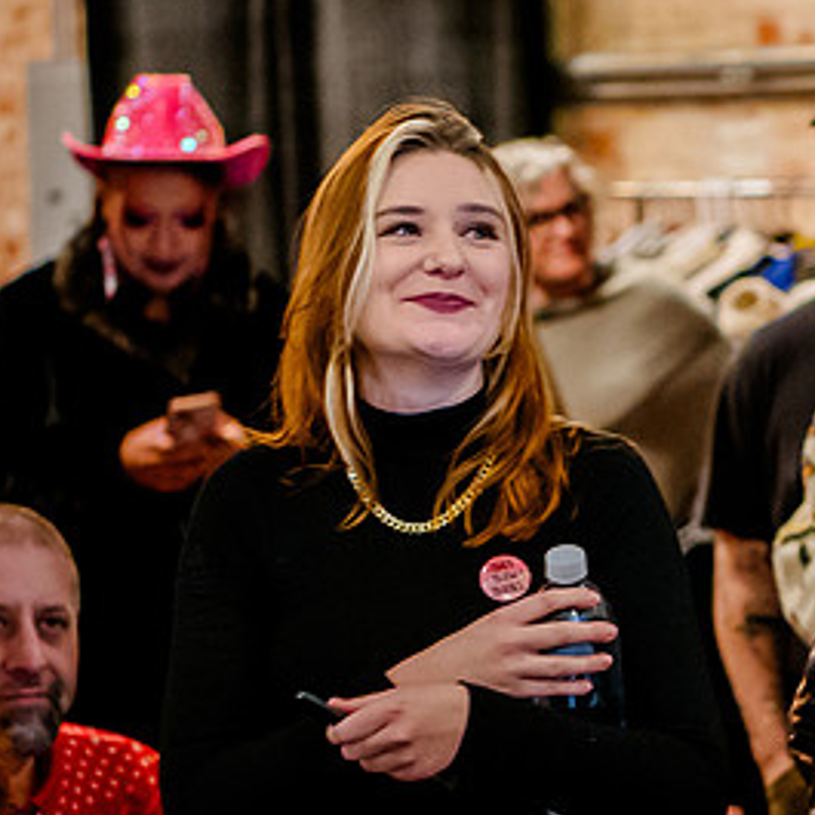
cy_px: 488
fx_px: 6233
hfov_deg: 7.5
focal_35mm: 234
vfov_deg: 7.5
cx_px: 687
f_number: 2.8
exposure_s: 1/50
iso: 5000
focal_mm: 70
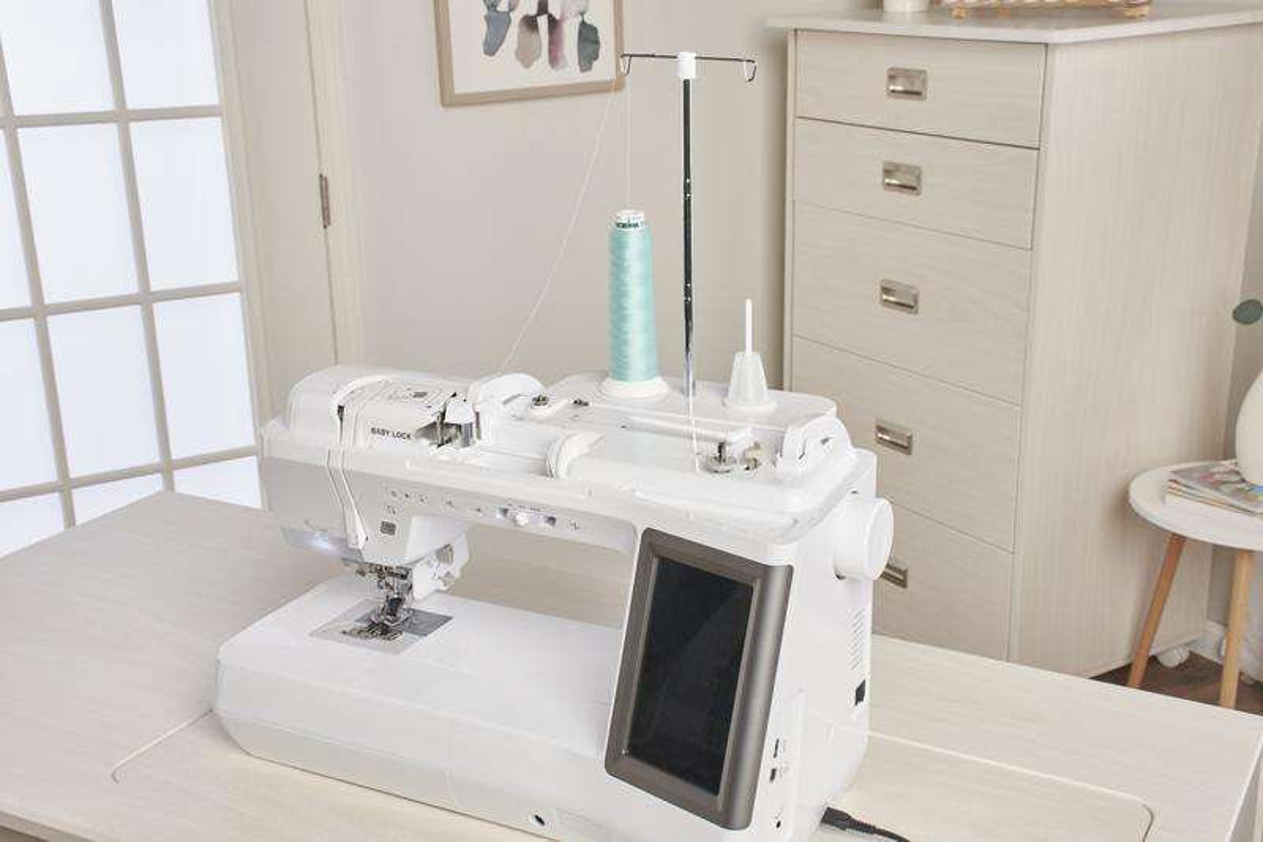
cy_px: 421
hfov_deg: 43.6
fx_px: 1578
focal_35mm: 45
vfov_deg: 29.9
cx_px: 632
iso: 200
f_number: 13
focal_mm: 30
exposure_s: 1/125
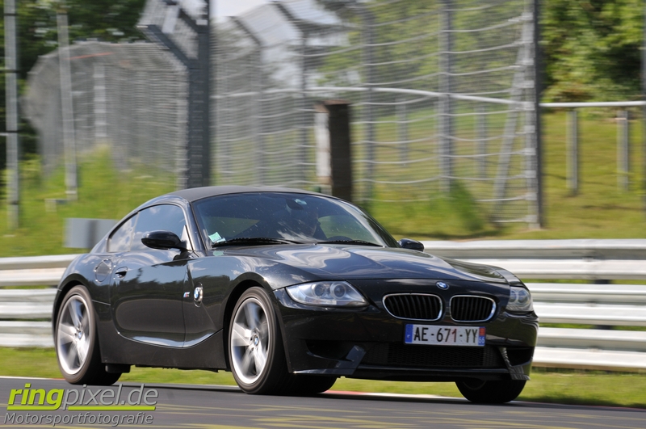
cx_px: 323
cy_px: 214
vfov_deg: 5.9
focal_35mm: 232
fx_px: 4166
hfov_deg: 8.9
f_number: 11
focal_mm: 155
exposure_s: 1/200
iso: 200
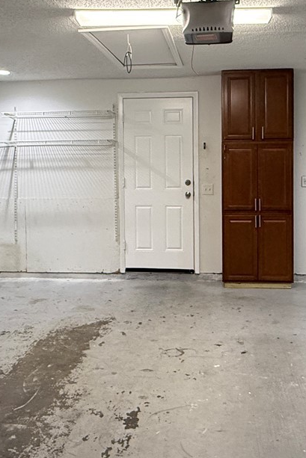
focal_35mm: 38
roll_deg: +0.3
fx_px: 484
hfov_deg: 35.0
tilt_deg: -0.2
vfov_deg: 50.3
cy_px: 178
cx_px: 172
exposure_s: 1/120
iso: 320
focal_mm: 2.22
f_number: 2.2
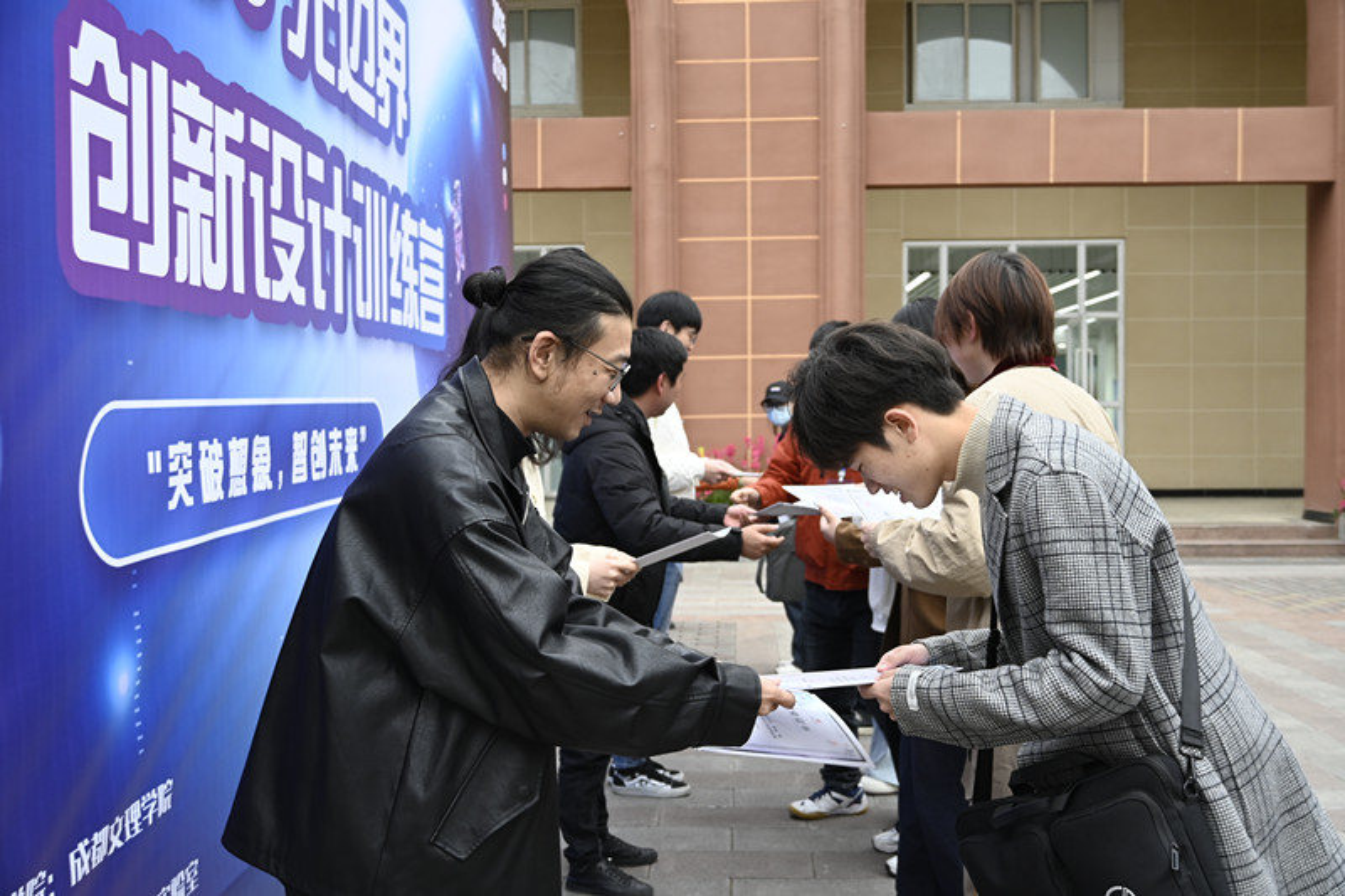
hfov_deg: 49.6
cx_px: 672
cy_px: 448
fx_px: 1457
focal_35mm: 39
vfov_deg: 34.2
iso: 450
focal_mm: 26
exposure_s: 1/125
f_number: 3.8
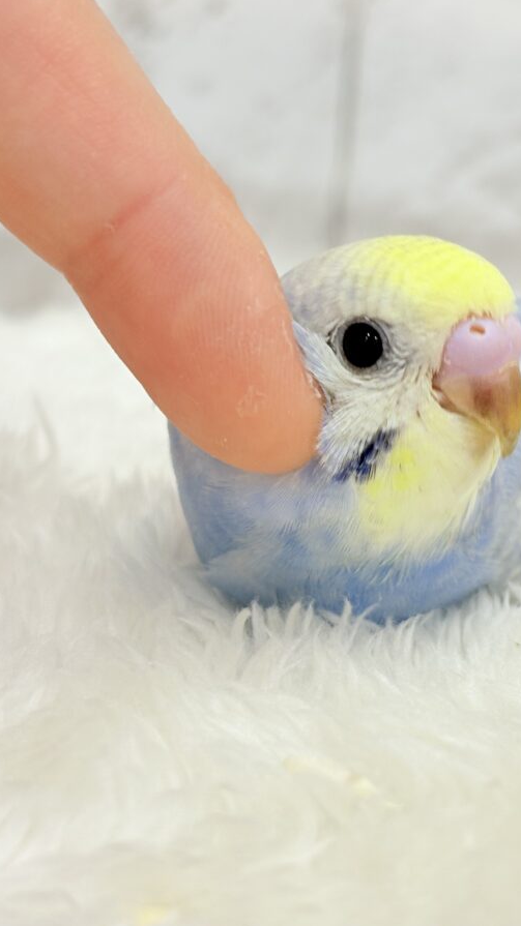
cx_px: 417
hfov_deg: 15.8
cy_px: 462
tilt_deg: -14.1
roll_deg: -5.7
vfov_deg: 27.9
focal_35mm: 76
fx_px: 1868
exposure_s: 1/50
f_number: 1.6
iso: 32
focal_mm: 5.96
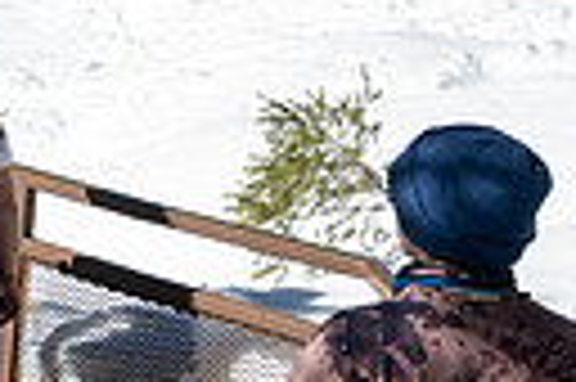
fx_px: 2077
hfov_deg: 12.9
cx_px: -701
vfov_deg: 10.5
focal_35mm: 130
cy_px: 54
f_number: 7.1
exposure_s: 1/500
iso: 200
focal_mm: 25
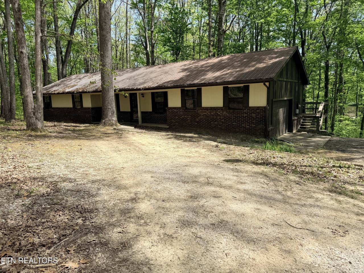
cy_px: 136
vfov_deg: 56.8
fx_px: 252
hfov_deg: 71.6
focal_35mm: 24
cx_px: 182
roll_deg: +4.3
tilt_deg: -0.3
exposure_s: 1/2445
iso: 80
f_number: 1.78
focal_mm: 6.76
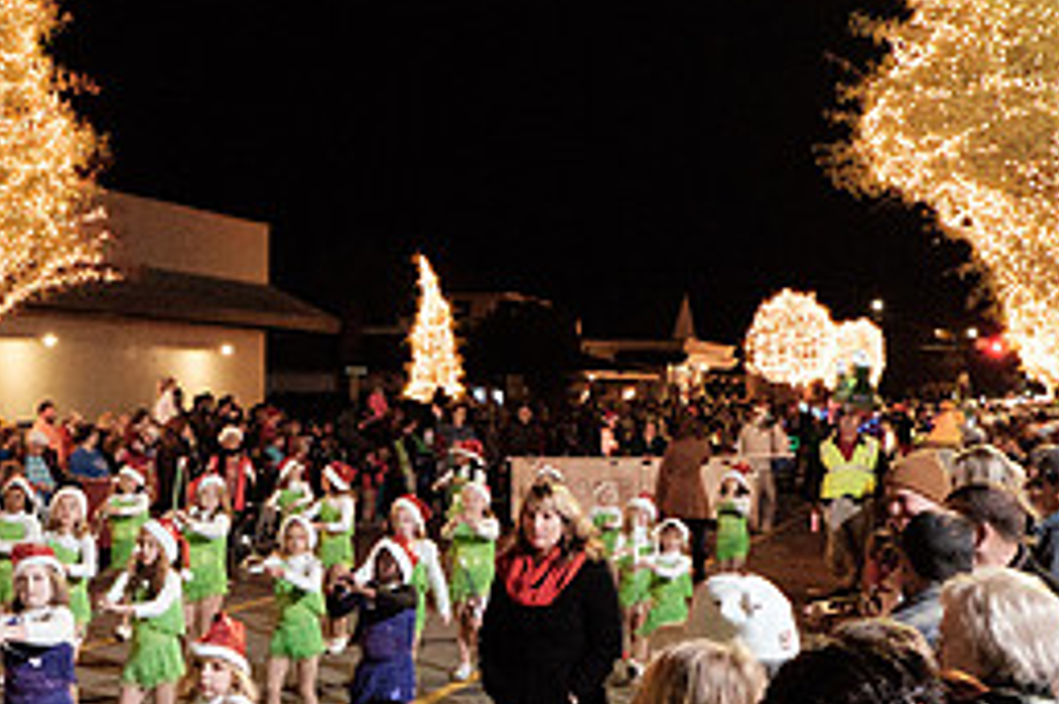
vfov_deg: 22.1
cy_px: 471
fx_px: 1793
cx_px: 165
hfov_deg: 31.8
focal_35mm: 61
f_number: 4
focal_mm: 18
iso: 6400
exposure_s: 1/60
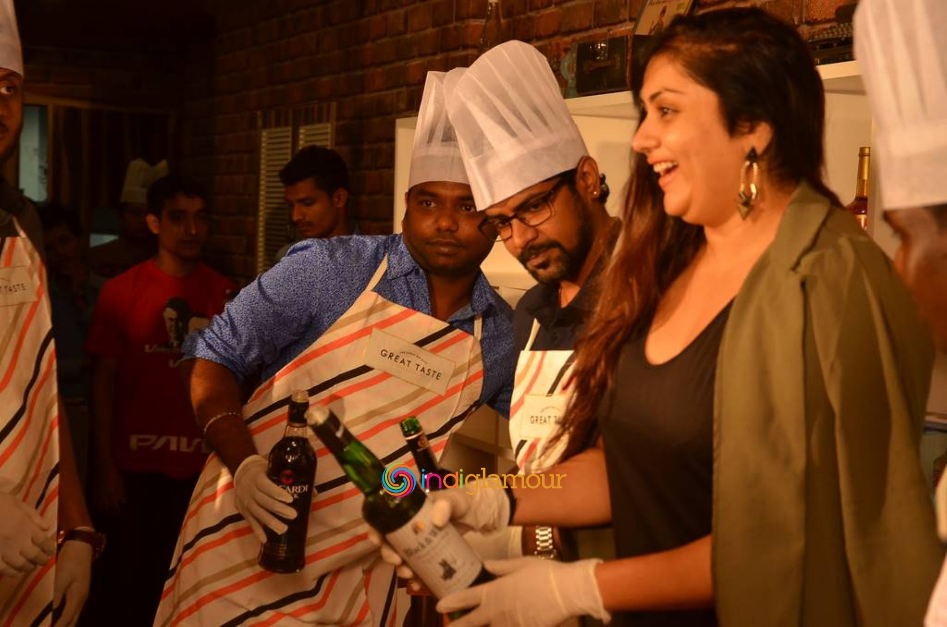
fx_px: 2284
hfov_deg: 23.4
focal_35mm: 87
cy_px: 314
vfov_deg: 15.6
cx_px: 474
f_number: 5
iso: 800
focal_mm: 58
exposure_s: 1/125
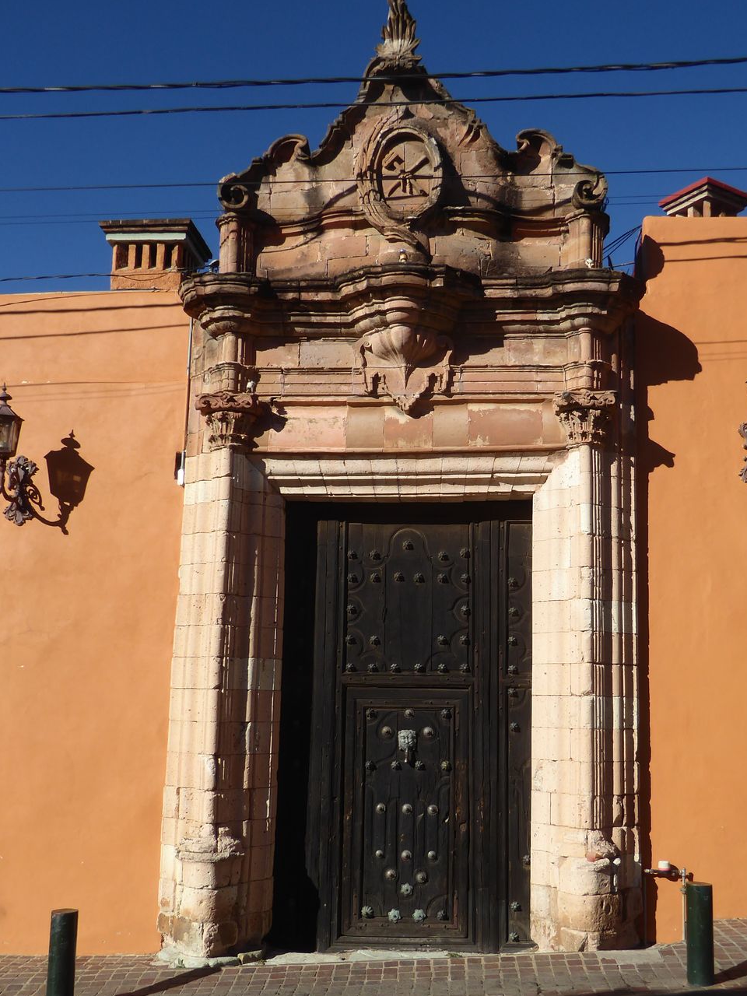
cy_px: 533
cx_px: 440
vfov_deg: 46.8
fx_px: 1151
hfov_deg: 35.9
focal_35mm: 40
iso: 80
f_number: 3.5
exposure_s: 1/1000
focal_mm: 5.4
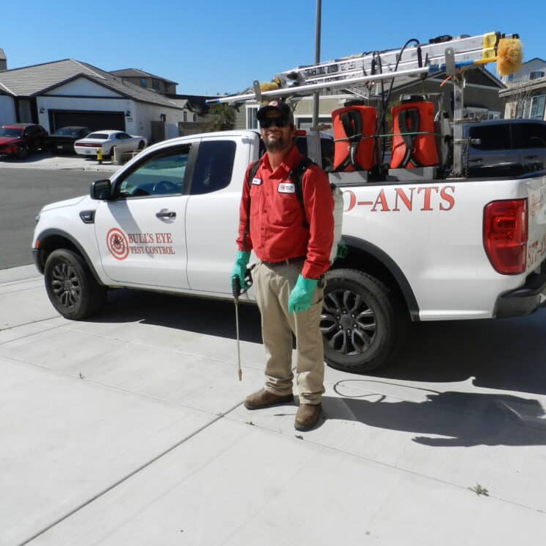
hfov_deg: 57.1
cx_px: 305
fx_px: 500
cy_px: 268
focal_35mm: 28
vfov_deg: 57.3
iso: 160
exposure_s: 1/800
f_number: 5
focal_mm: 4
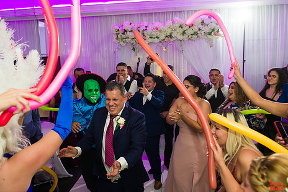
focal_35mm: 30
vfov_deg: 43.7
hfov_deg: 61.8
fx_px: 240
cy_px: 93
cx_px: 134
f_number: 3.2
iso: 800
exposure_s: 1/125
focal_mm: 24
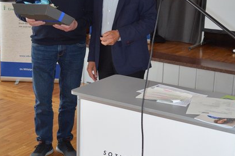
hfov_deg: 48.5
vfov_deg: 33.4
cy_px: 79
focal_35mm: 40
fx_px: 261
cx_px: 115
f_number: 4
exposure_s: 1/60
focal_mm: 24
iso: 1250
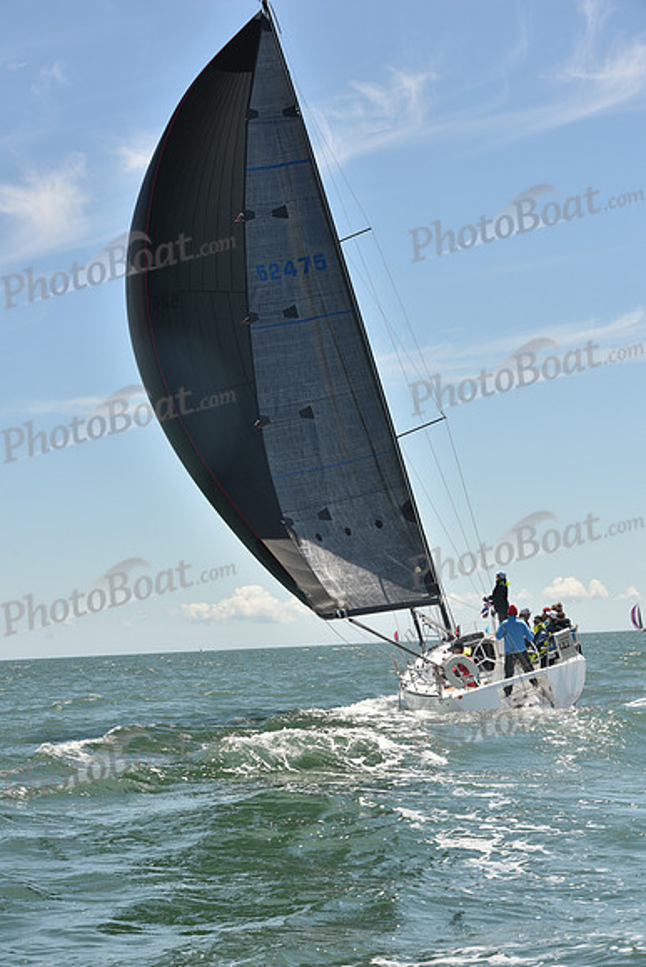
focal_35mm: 70
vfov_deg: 28.8
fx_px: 1883
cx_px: 323
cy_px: 484
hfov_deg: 19.5
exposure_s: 1/800
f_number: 10
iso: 320
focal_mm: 70
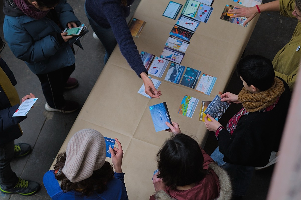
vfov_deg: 18.1
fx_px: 626
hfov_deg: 27.0
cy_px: 100
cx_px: 150
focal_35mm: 75
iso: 1600
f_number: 3.2
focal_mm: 50
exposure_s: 1/500
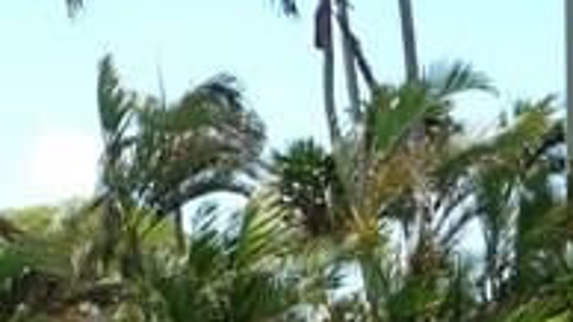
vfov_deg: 10.7
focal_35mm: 108
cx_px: 142
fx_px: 1640
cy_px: 538
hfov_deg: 19.7
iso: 100
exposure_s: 1/250
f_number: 4
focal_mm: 5.2
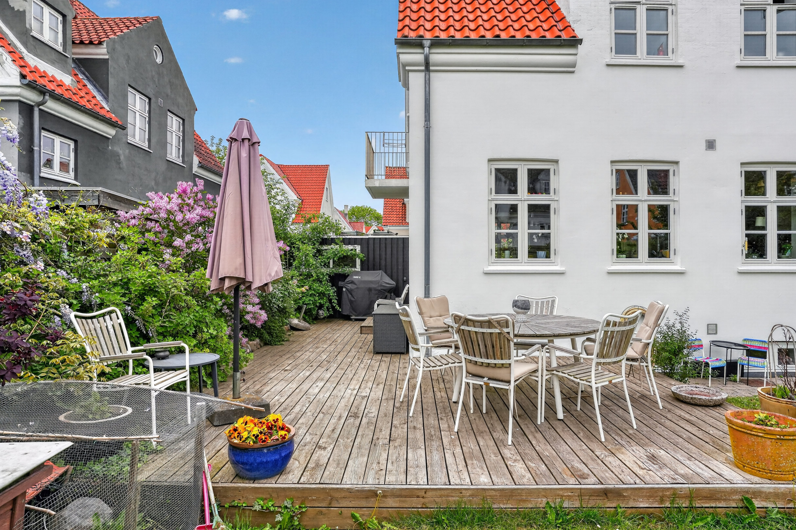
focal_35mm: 21
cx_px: 413
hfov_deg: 81.2
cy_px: 258
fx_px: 464
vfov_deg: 59.5
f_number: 8
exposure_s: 1/200
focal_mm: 20
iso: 400
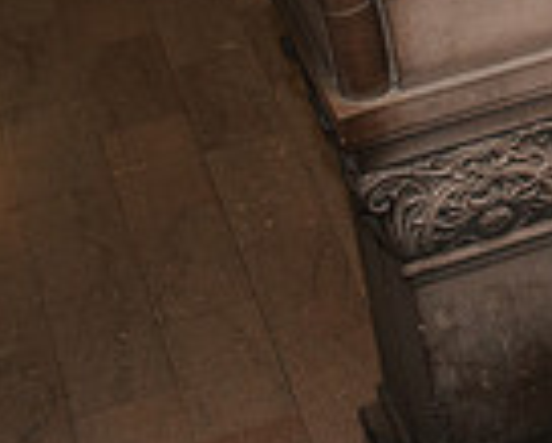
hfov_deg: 12.1
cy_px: -217
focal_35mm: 140
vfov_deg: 10.7
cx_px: 1128
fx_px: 2289
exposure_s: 1/200
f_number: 3.5
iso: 1000
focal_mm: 35
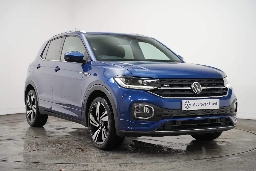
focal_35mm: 58
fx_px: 411
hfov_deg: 34.6
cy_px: 86
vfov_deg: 23.4
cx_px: 128
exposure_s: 1/160
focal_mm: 57.9
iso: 1600
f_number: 3.5
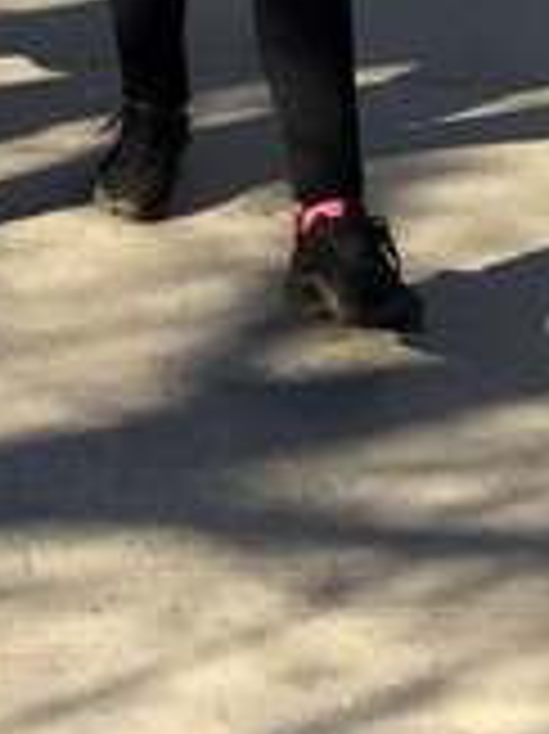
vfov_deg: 10.2
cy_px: -1069
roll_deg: -0.8
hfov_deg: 8.0
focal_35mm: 166
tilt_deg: +6.8
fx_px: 3515
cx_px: -896
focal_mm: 4.15
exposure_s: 1/694
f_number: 2.2
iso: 32
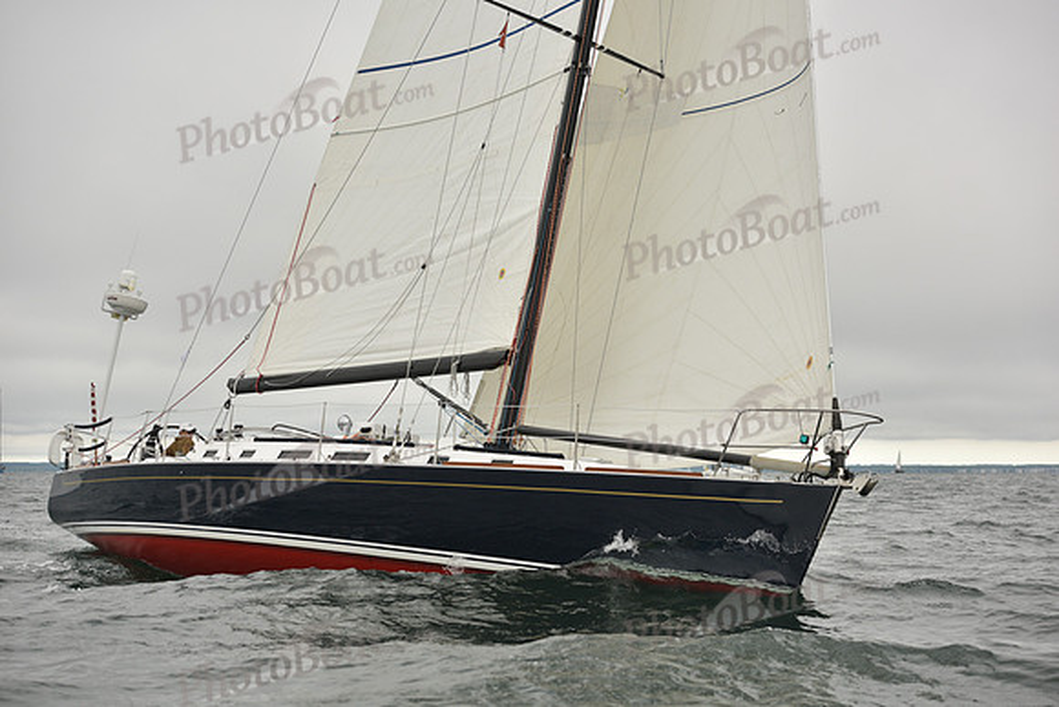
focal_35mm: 70
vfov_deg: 19.5
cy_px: 354
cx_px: 530
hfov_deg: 28.8
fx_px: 2060
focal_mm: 70
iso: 320
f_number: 5
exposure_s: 1/1000
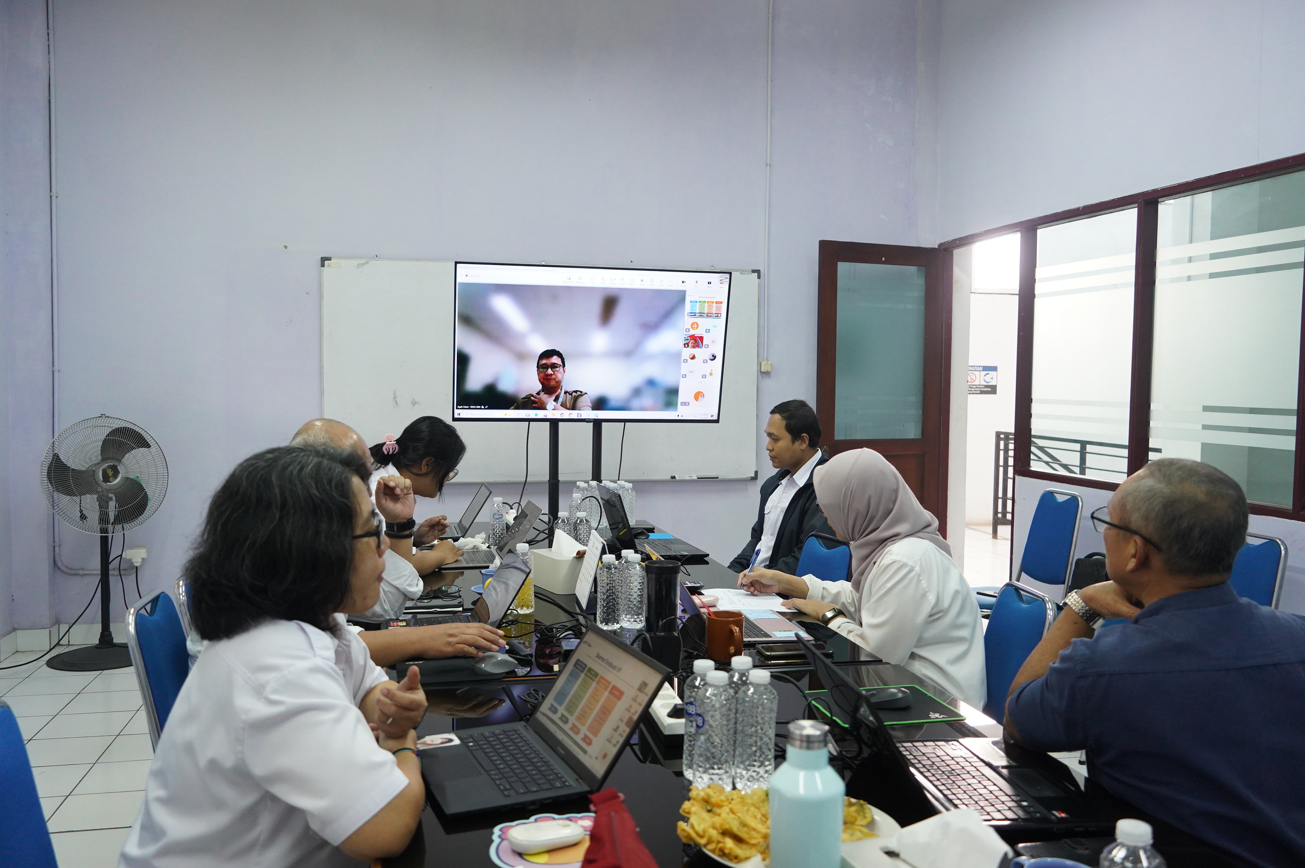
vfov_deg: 43.5
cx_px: 652
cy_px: 434
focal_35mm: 30
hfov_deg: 62.0
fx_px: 1087
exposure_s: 1/320
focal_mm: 30
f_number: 4.5
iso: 3200
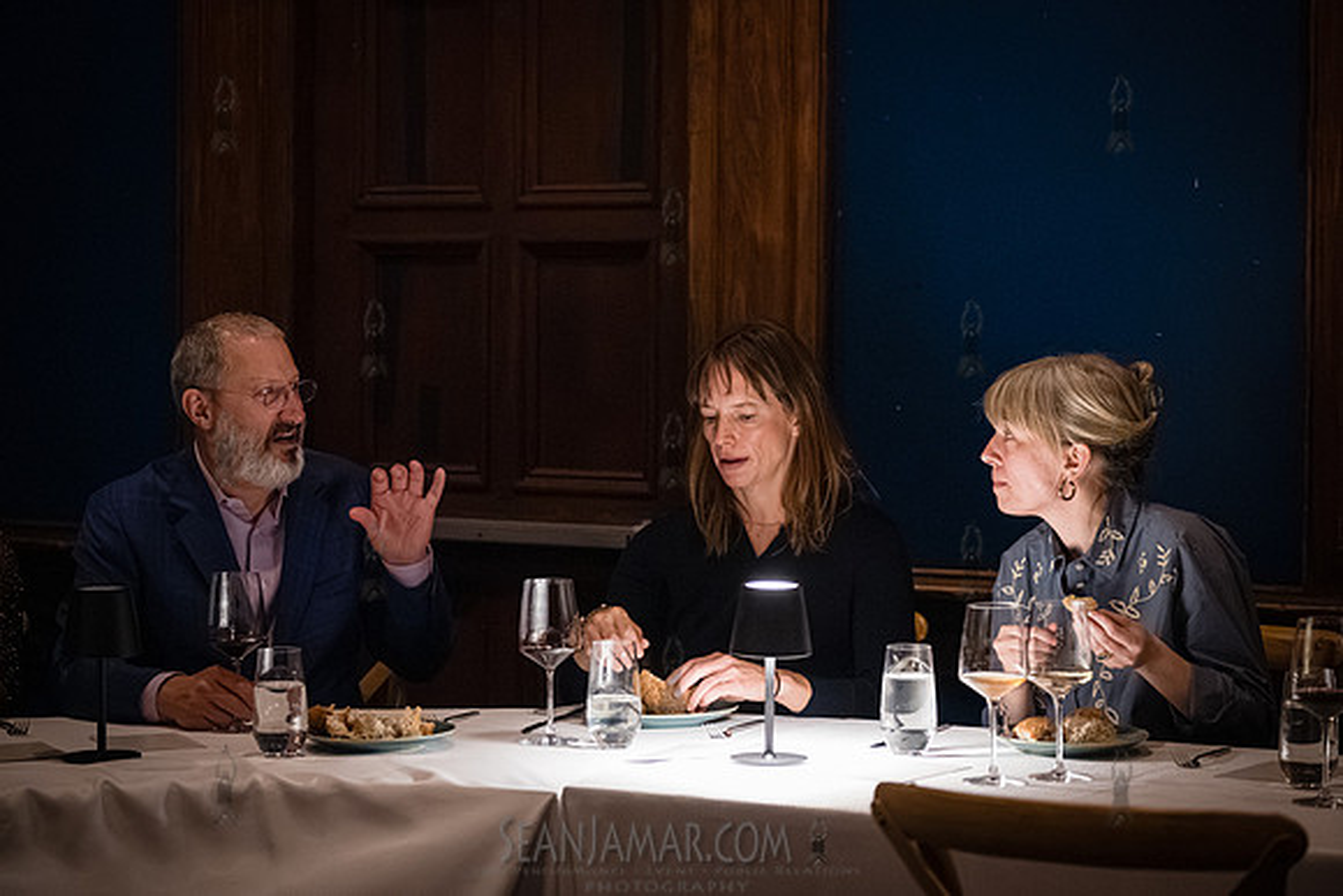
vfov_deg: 15.3
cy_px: 389
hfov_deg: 22.8
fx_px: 3333
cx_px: 717
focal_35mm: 89
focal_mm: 79
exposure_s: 1/160
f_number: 2.8
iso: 12800
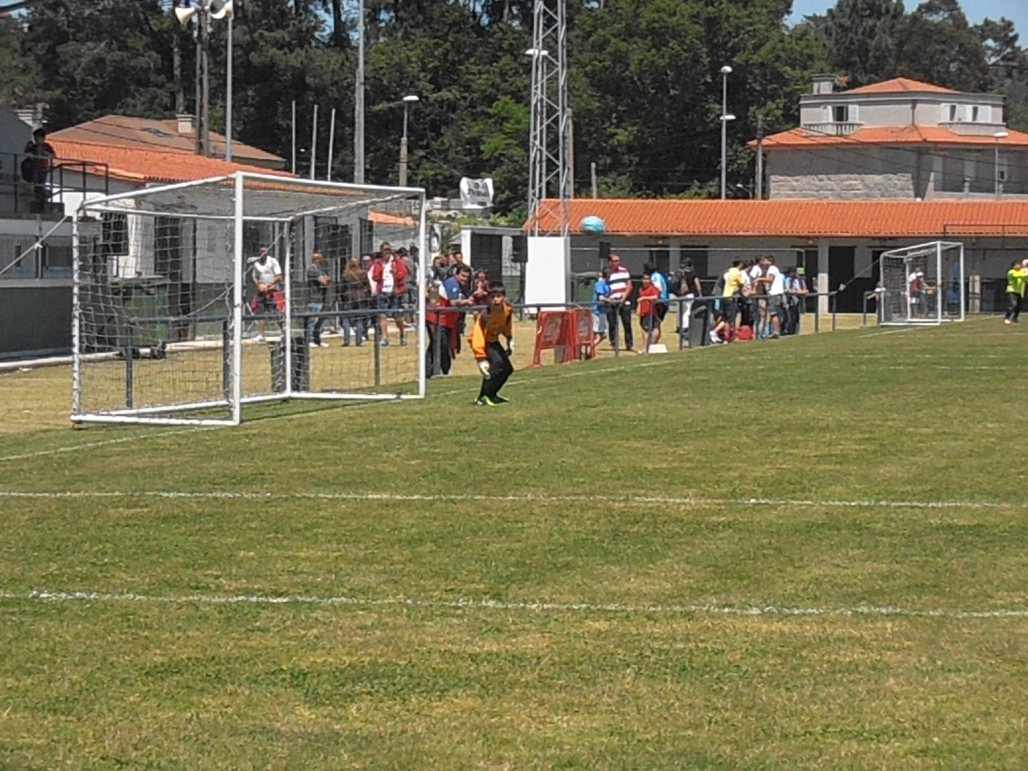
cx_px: 514
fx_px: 4098
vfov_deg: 10.7
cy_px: 386
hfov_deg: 14.3
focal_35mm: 138
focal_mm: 24.39
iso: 400
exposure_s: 1/320
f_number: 15
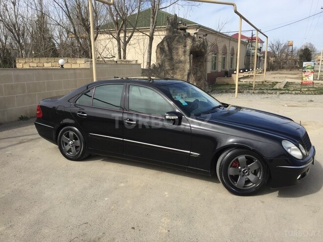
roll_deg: -0.1
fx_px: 271
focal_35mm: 29
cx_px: 162
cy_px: 121
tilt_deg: -11.4
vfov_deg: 48.2
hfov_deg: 61.7
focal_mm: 4.15
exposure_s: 1/1364
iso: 32
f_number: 2.2
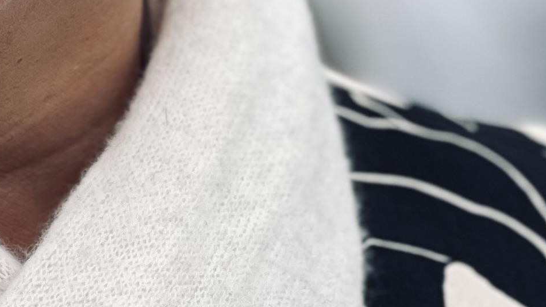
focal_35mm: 296
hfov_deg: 7.2
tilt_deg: -6.2
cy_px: -179
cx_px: -150
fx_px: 4285
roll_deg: +1.2
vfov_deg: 4.1
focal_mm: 7.5
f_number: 2.2
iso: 40
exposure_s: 1/100
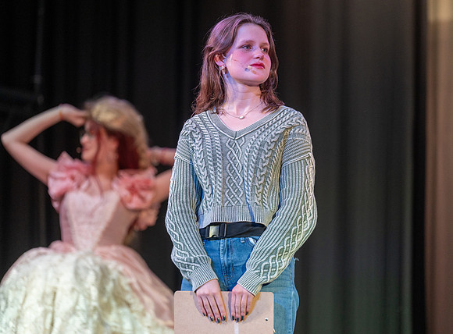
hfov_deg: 8.2
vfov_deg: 6.1
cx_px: 218
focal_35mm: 242
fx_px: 3151
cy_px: 153
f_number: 2.8
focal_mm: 200
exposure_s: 1/250
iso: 800
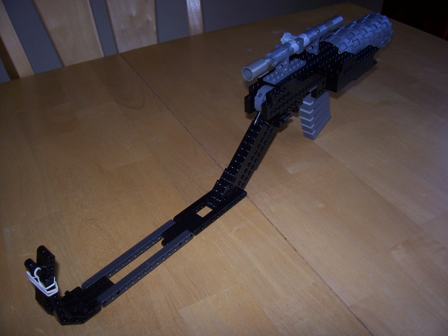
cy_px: 168
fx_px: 440
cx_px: 224
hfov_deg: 54.0
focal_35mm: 34
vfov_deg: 41.8
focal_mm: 5.6
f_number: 2.7
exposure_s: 1/60
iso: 80
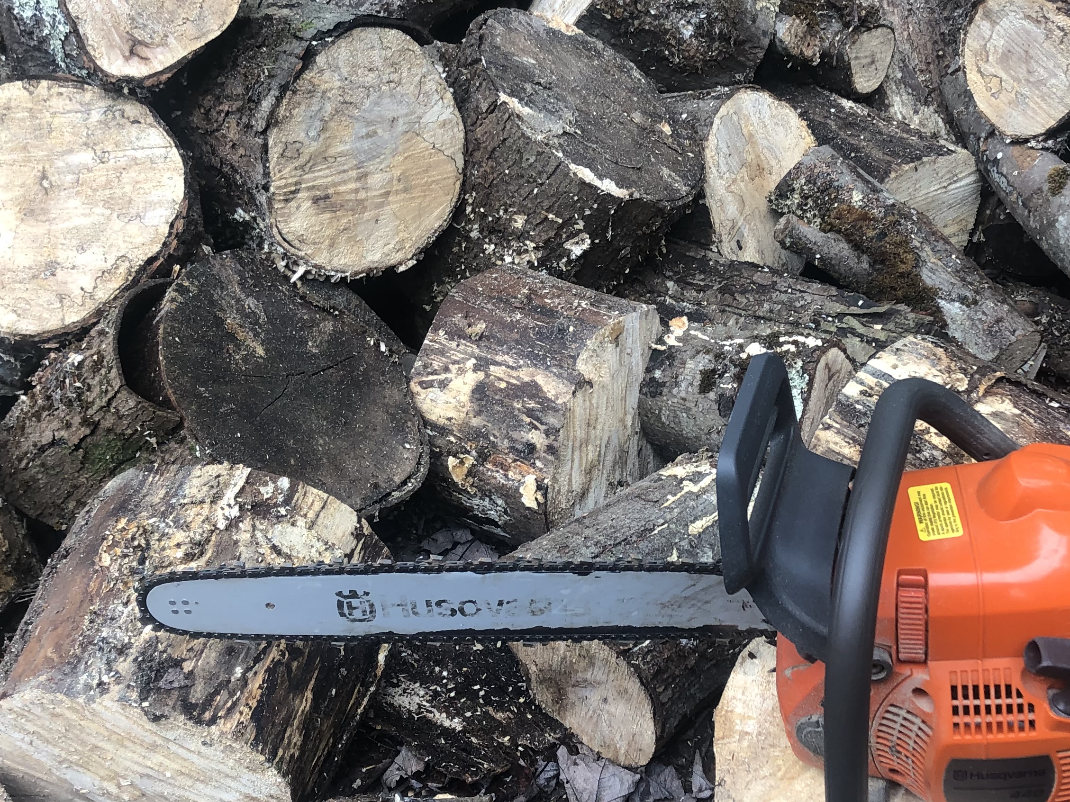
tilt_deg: -33.0
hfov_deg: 38.1
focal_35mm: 50
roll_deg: -1.6
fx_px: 1545
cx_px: 621
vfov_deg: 29.0
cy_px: 331
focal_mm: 3.99
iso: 32
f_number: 1.8
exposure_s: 1/120
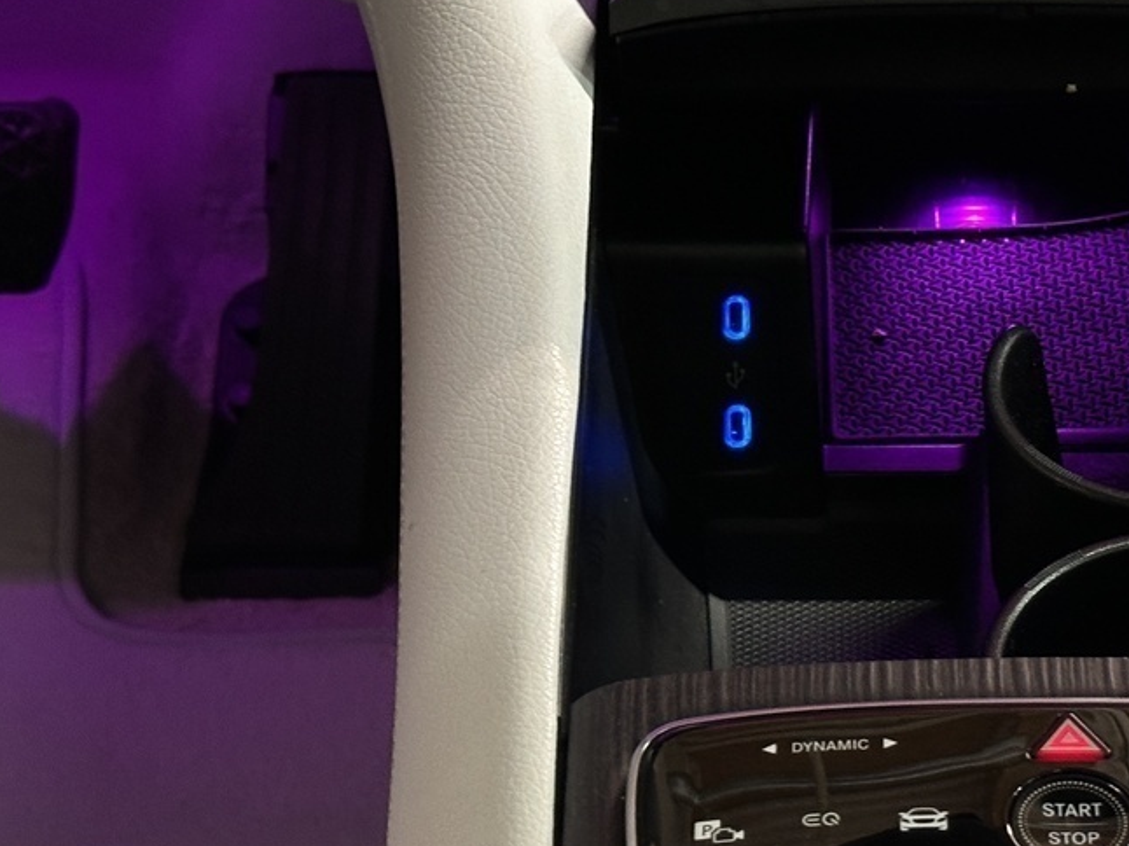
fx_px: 3489
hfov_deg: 18.1
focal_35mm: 107
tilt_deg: -35.8
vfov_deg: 13.8
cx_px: 1028
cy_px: 388
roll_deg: -1.6
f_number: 1.78
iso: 200
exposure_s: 1/36
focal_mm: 6.86
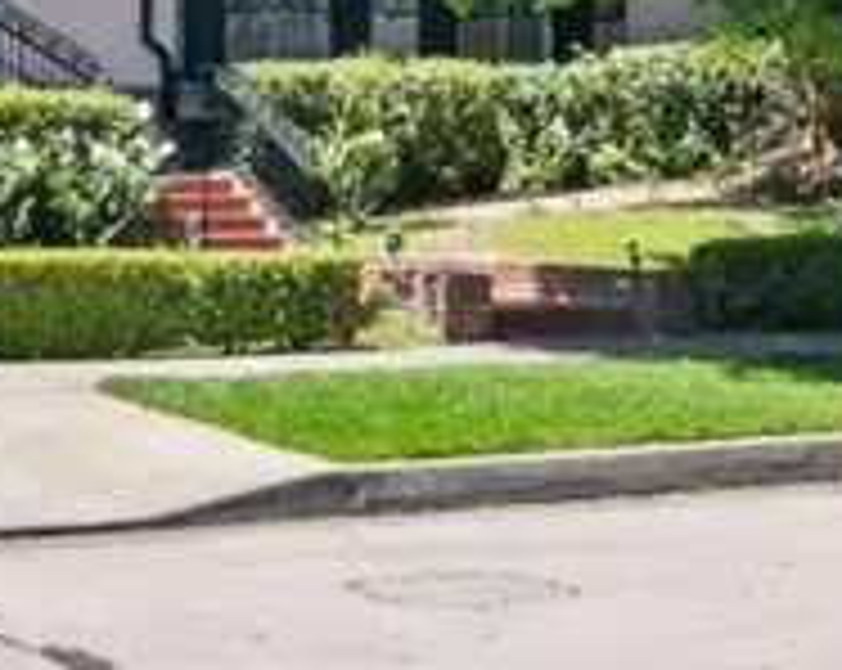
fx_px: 1891
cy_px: -517
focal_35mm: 76
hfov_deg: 22.6
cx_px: -230
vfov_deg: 16.8
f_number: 9
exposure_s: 1/320
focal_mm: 12
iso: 125
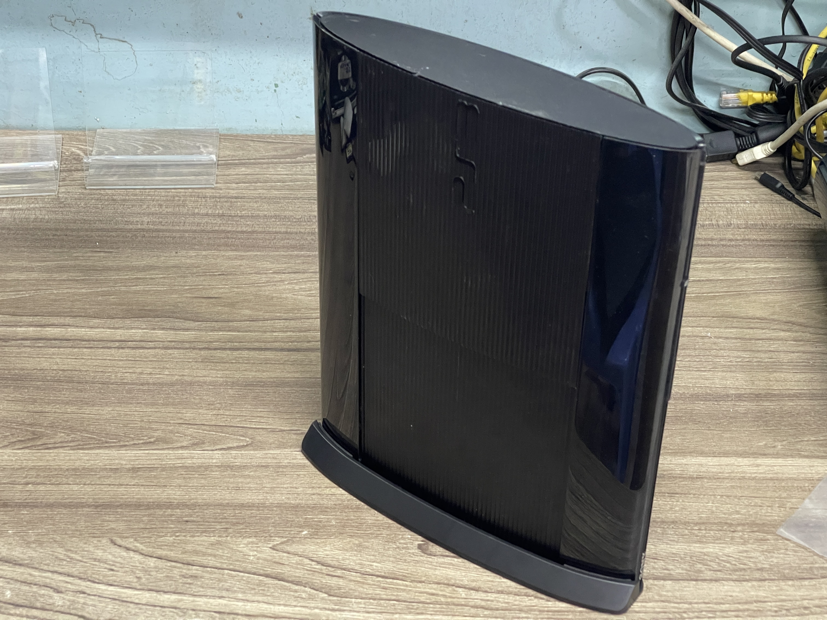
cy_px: 310
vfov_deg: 22.9
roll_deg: -0.4
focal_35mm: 64
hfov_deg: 30.3
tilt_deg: -35.3
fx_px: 1529
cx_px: 414
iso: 640
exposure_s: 1/33
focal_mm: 7.5
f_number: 2.2
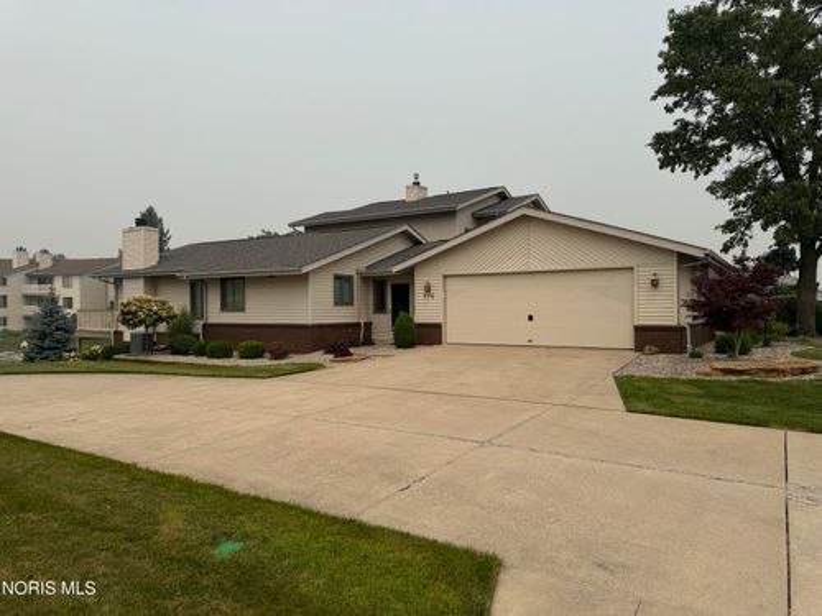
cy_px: 308
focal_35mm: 24
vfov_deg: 56.8
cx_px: 411
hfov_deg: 71.6
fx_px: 570
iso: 80
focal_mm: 6.76
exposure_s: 1/8130
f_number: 1.78
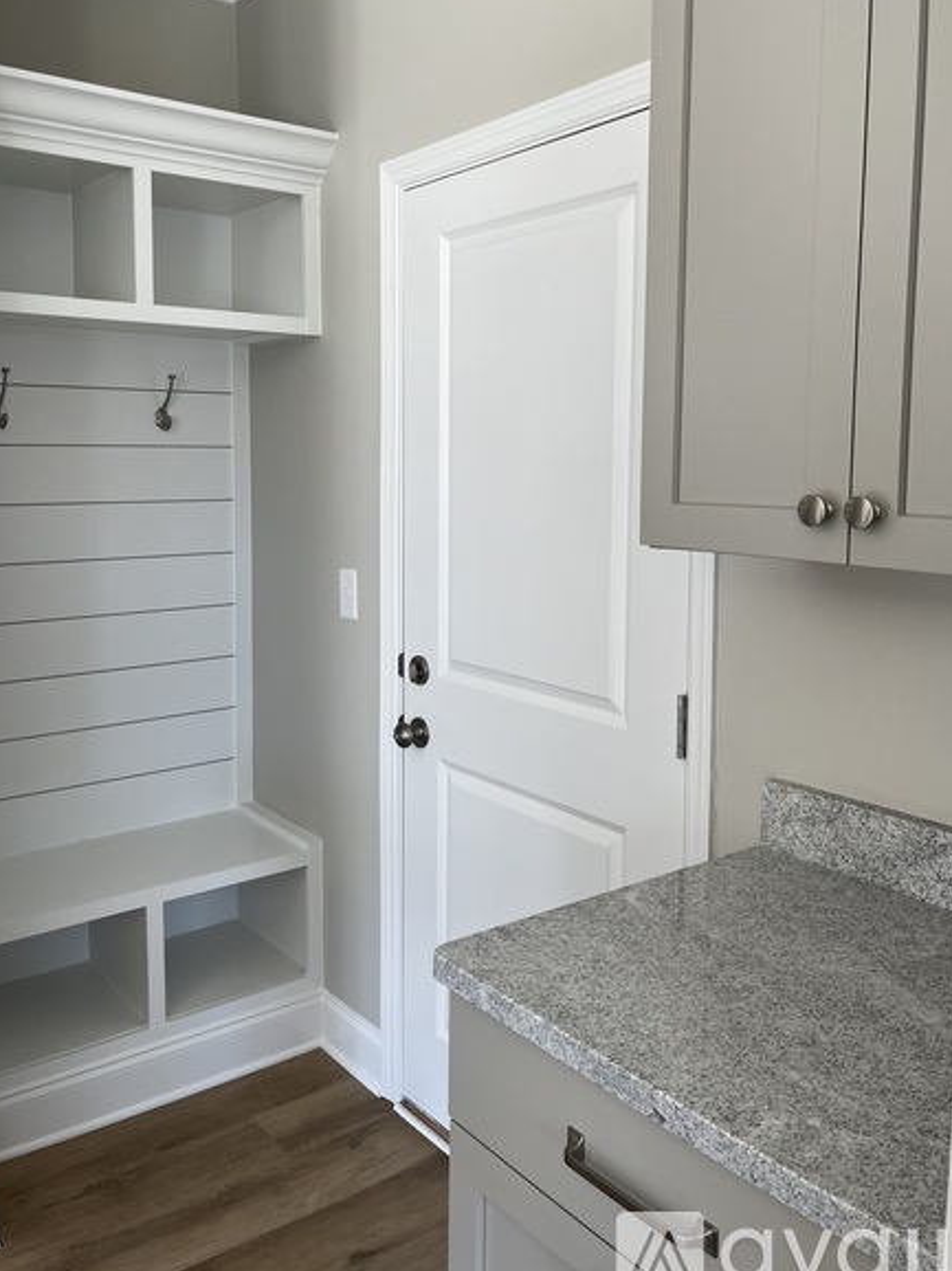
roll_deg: -0.3
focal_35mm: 30
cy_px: 566
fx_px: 1101
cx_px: 422
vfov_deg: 59.8
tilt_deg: -3.7
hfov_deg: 46.7
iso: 64
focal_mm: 5.1
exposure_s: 1/121
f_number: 1.6
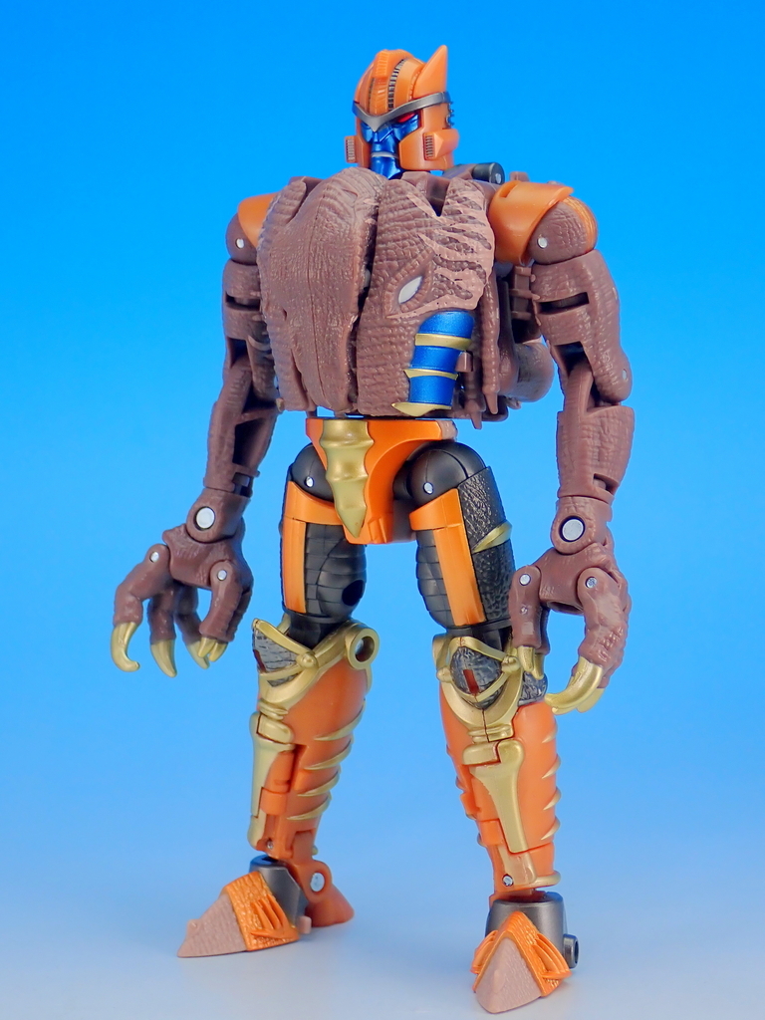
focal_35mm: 77
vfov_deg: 25.3
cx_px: 382
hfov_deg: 19.1
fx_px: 2269
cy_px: 510
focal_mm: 13.65
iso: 100
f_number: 4.1
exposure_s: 1/25
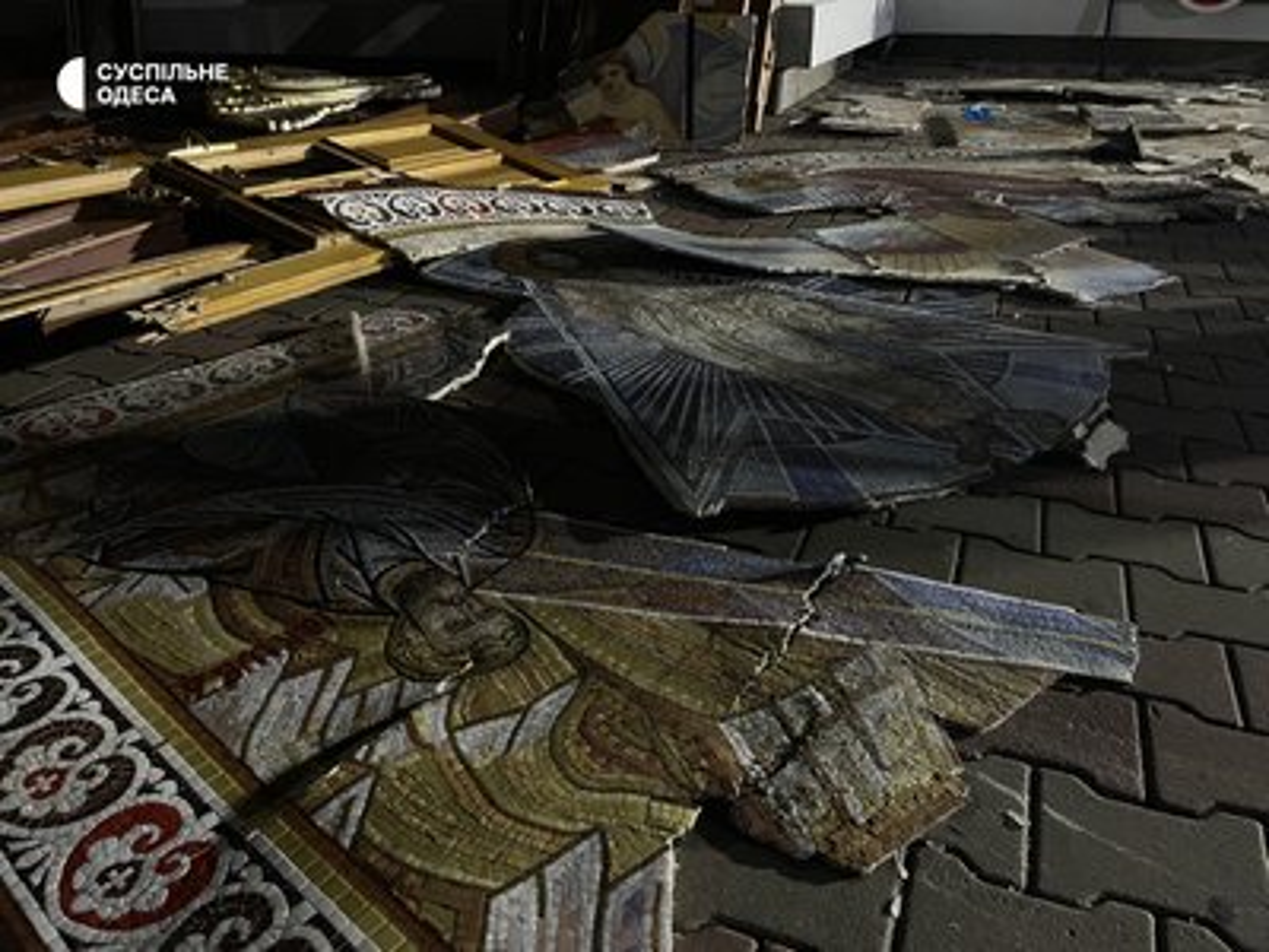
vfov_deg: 53.1
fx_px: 953
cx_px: 634
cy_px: 476
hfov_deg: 67.3
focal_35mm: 26
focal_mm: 4.2
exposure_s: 1/41
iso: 500
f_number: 1.6
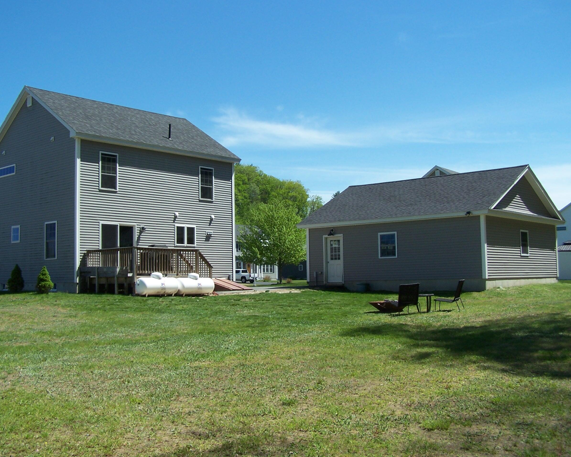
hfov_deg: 45.8
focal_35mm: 40
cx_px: 266
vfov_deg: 37.3
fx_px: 676
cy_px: 228
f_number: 4
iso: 80
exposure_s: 1/750
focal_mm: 6.3
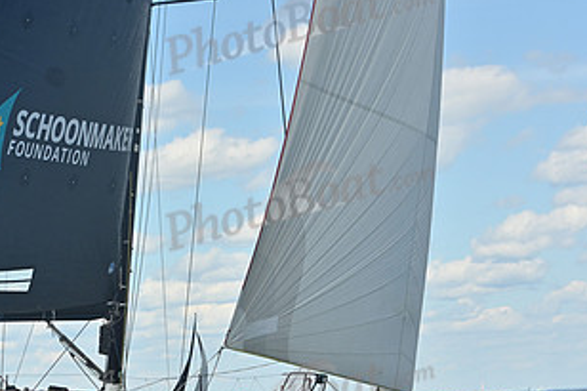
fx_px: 2151
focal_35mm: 132
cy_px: 327
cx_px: 69
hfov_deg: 15.4
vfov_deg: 10.3
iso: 250
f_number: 9
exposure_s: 1/1000
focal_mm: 70
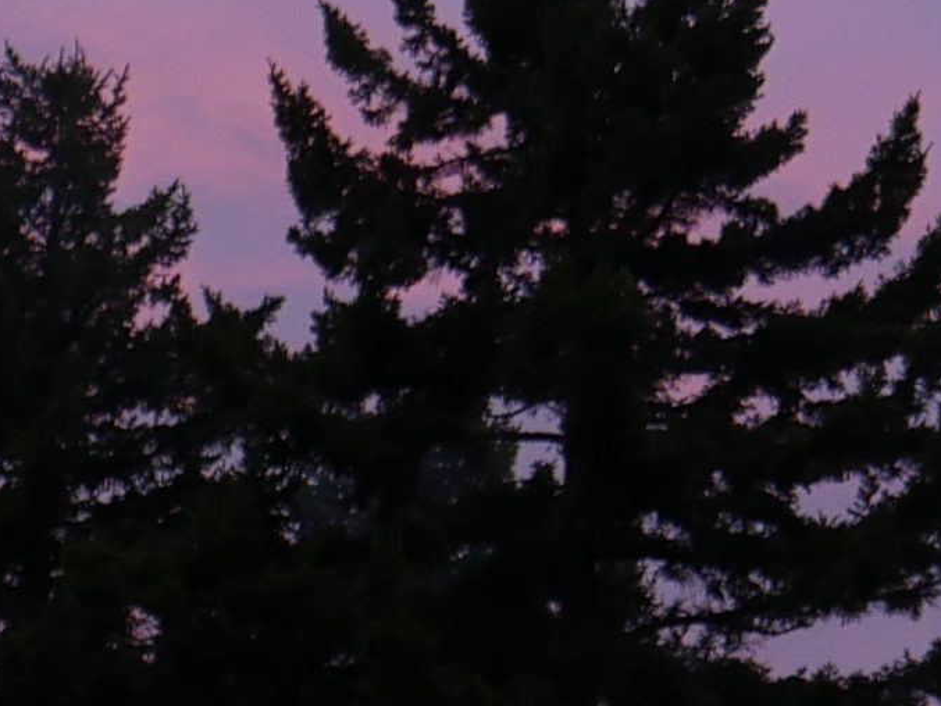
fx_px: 5166
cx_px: 1048
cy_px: 791
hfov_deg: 10.3
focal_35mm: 190
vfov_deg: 7.8
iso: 200
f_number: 4
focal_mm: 14
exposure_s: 1/20
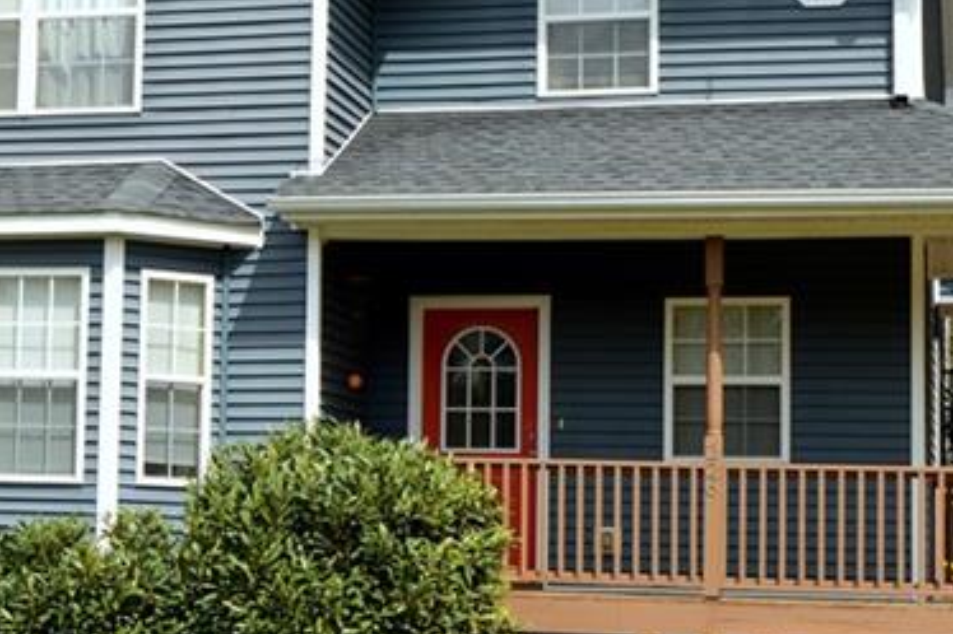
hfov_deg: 21.2
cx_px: 115
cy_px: 331
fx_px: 2497
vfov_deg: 14.5
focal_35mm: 94
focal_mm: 23
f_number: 8
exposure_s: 1/250
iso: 100
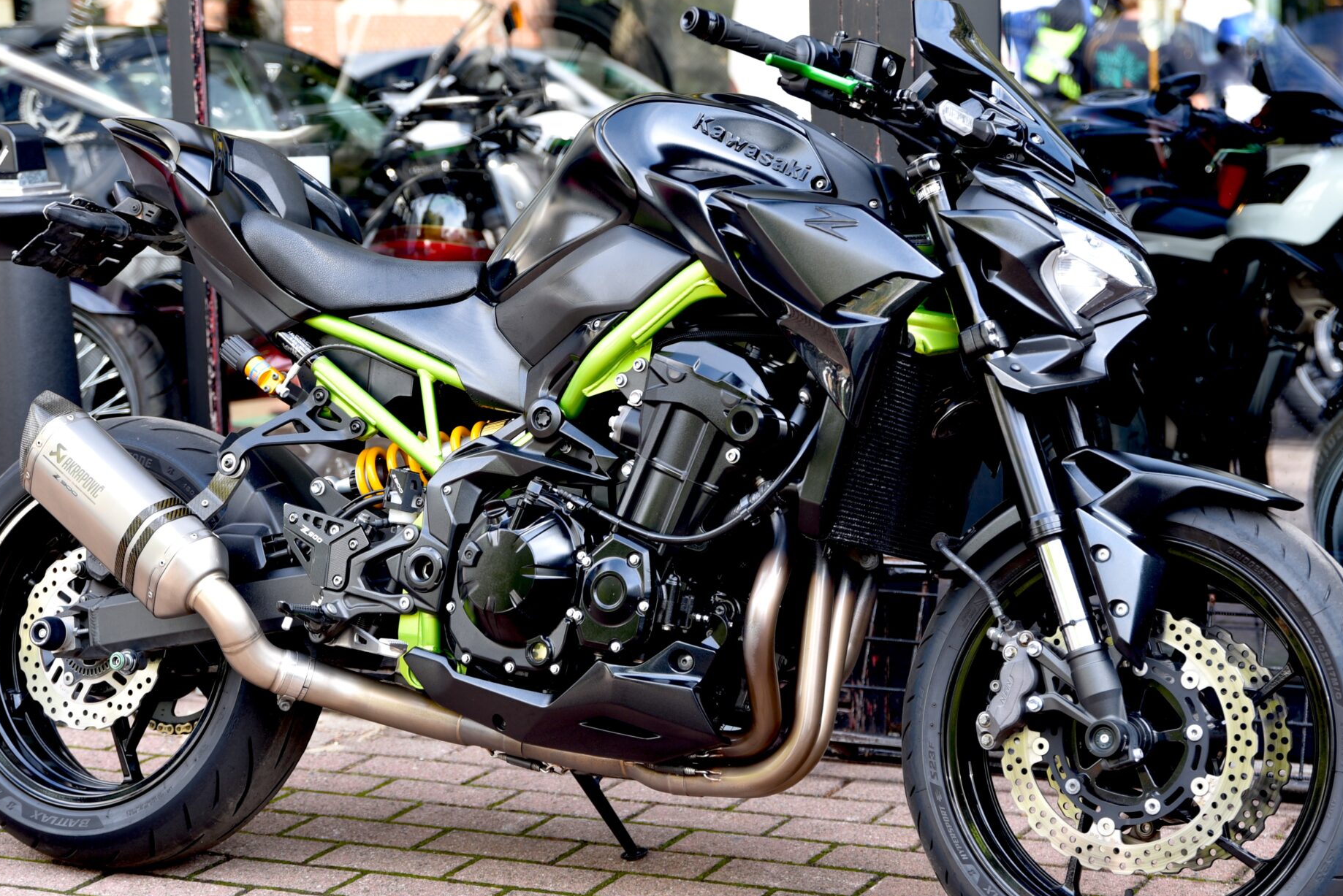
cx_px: 679
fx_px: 2911
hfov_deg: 26.0
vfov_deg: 17.5
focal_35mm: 78
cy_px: 456
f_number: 3.2
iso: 100
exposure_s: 1/60
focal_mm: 56
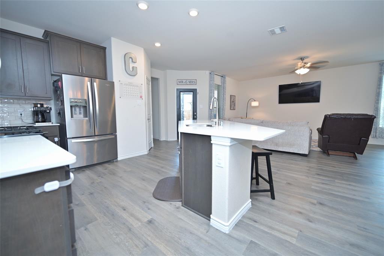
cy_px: 128
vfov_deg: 77.3
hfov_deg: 100.4
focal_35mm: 15
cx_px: 192
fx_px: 160
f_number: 4
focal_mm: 15
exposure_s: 1/30
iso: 200
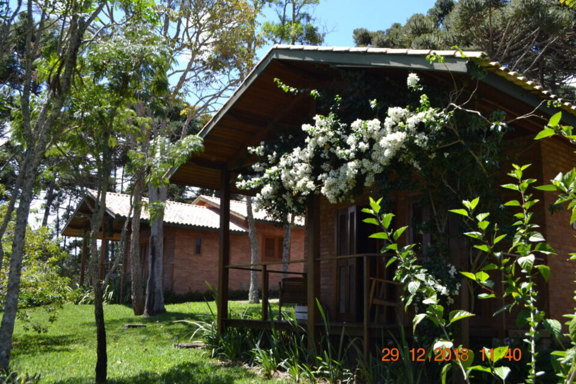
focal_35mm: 36
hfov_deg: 53.1
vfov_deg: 36.9
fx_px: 576
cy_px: 192
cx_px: 288
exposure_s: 1/125
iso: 100
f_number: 5.6
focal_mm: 24
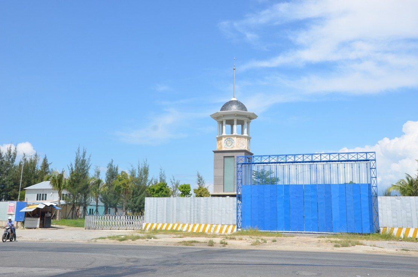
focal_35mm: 39
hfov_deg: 49.6
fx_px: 452
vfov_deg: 34.1
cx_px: 209
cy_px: 138
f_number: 8
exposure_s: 1/250
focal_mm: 26
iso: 100
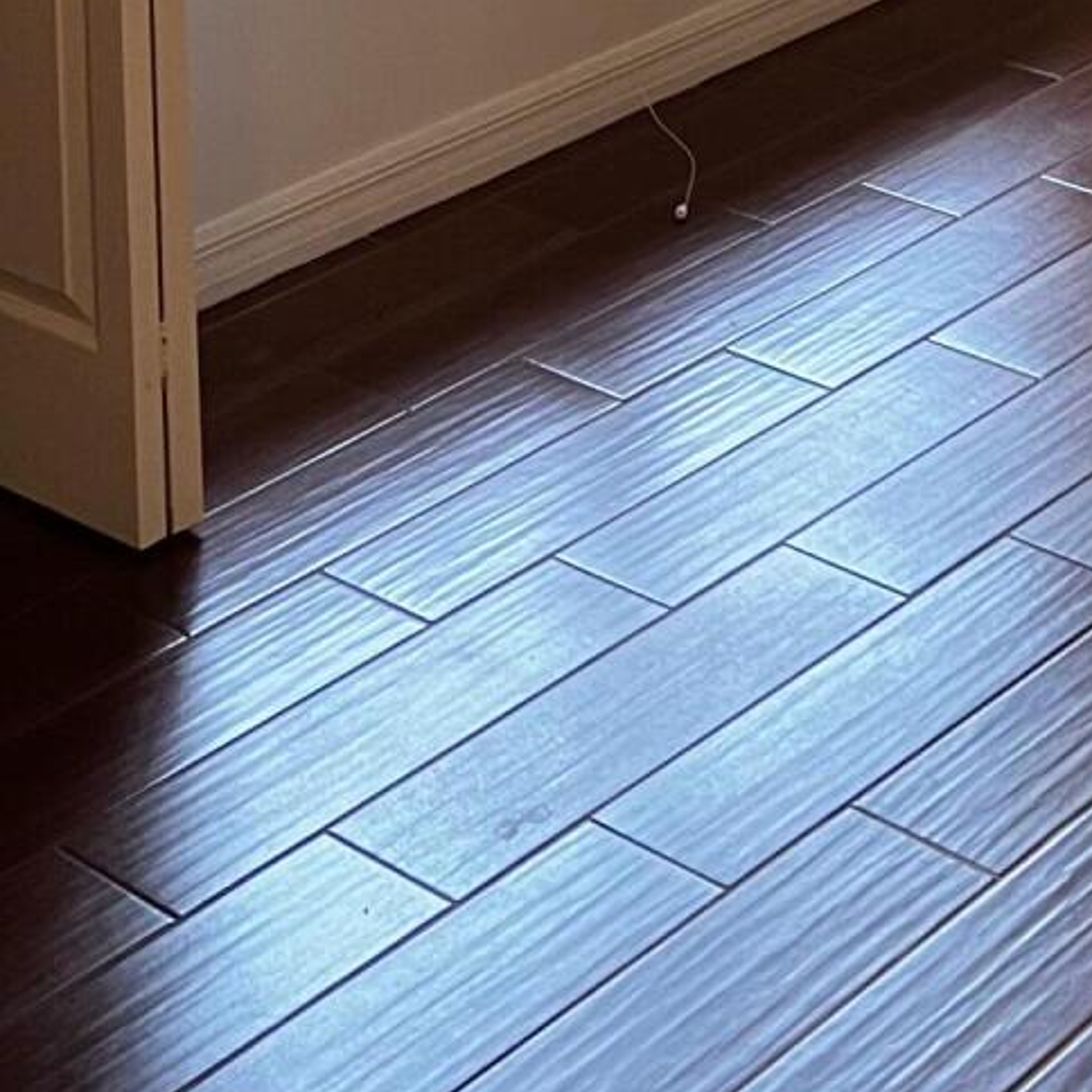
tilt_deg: -9.2
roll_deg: -0.3
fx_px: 3391
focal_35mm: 95
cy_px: -652
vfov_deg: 16.3
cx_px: 465
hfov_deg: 18.3
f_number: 1.5
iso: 200
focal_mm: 5.7
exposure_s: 1/60
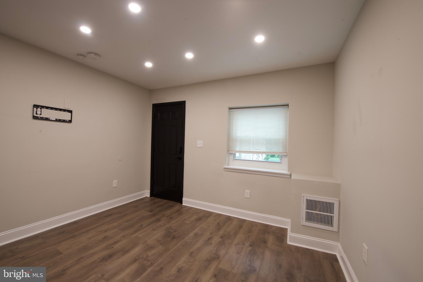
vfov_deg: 81.3
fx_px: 165
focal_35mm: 14
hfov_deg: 104.2
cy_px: 141
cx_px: 212
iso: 320
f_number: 11
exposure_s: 1/6
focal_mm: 14
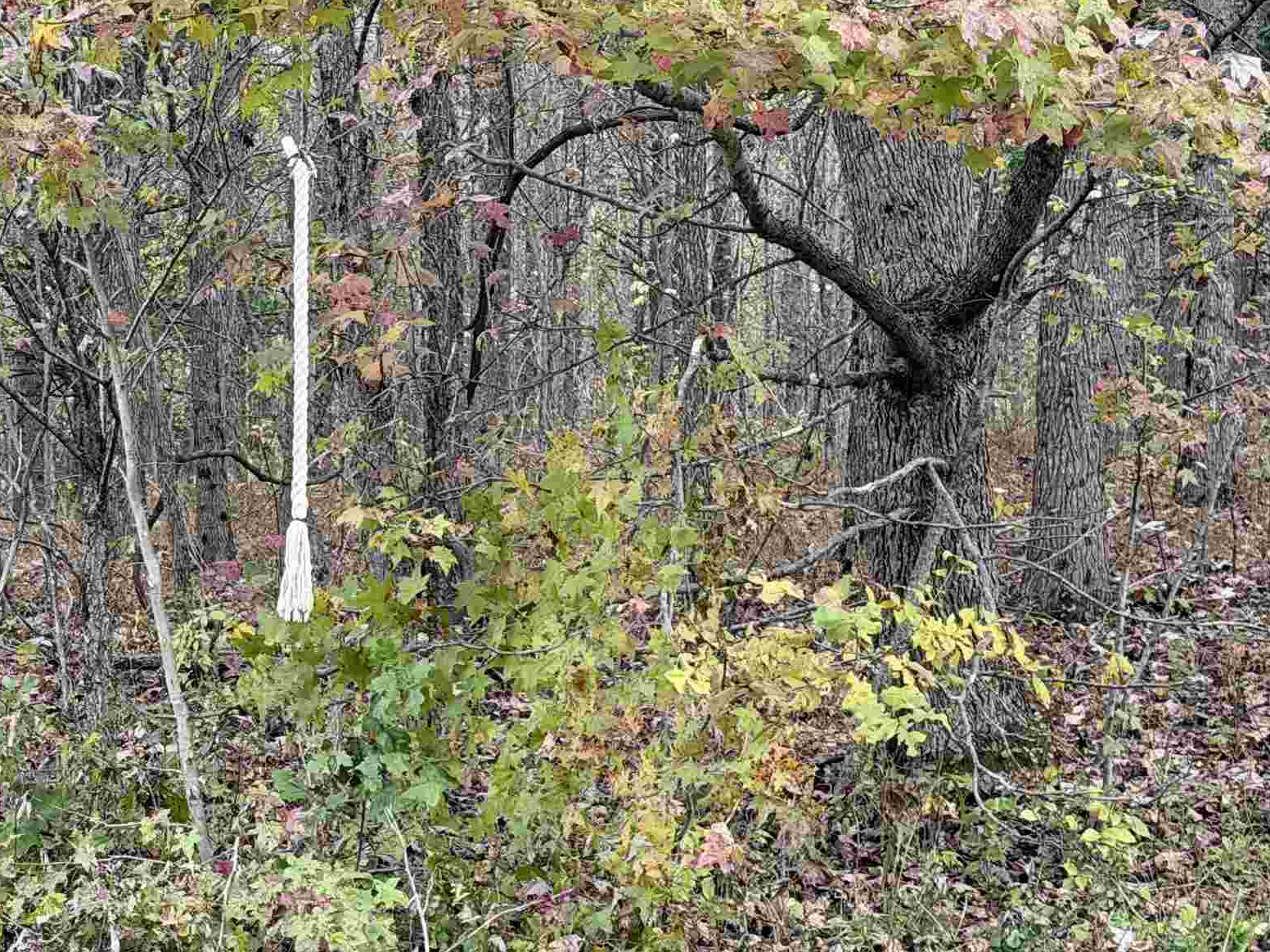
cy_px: 822
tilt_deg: -2.3
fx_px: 3485
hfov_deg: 20.3
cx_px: 147
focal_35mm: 95
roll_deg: +0.1
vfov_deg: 15.4
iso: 50
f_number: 1.78
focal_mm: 6.76
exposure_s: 1/178
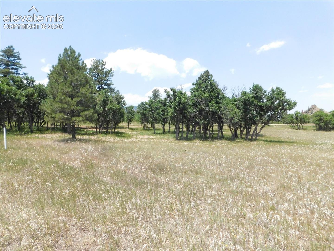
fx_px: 222
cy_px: 126
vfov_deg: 58.9
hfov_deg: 73.9
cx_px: 167
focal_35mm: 23
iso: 800
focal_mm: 4
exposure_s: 1/1500
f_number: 6
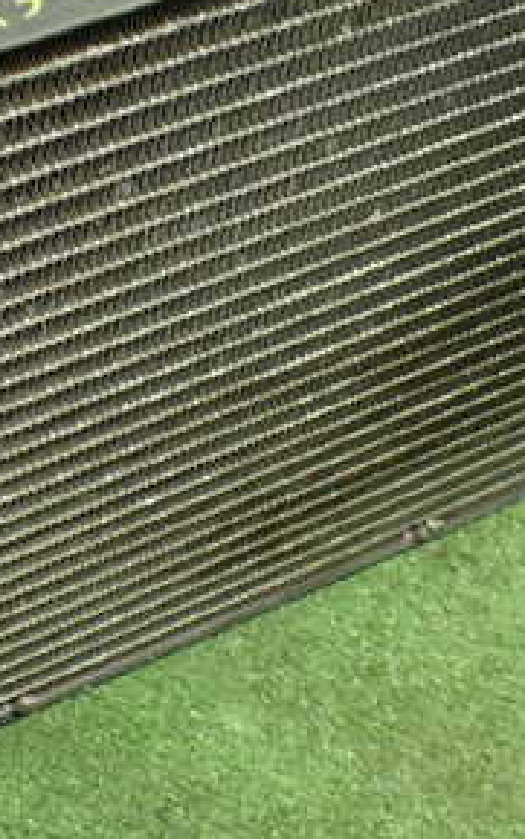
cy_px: 195
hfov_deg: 19.7
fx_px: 1509
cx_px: 342
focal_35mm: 66
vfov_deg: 30.5
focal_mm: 5.4
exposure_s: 1/60
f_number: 2.3
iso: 800
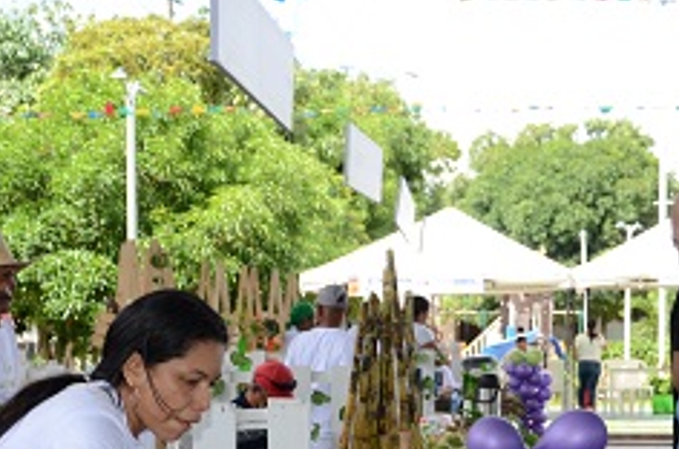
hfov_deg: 21.4
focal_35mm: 95
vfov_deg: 13.9
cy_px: 522
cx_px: 296
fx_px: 1792
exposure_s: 1/200
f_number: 4
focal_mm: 25
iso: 100
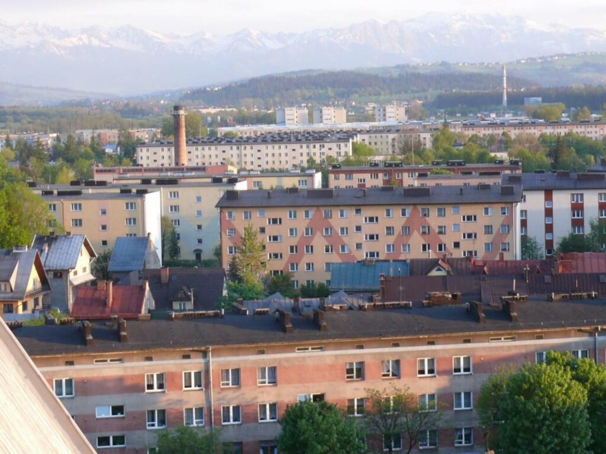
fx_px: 1873
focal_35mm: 107
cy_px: 227
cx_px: 303
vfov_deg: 13.8
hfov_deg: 18.4
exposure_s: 1/100
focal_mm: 15.8
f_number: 3.2
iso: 100
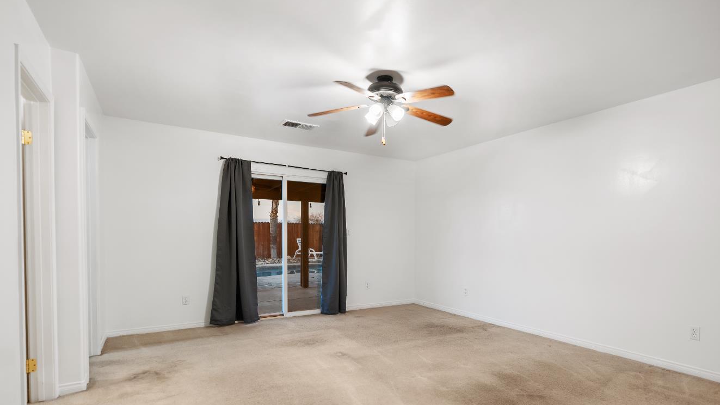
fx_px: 363
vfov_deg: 57.6
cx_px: 391
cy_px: 253
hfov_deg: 89.4
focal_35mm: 19
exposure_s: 1/30
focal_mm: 16
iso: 200
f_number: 1.8
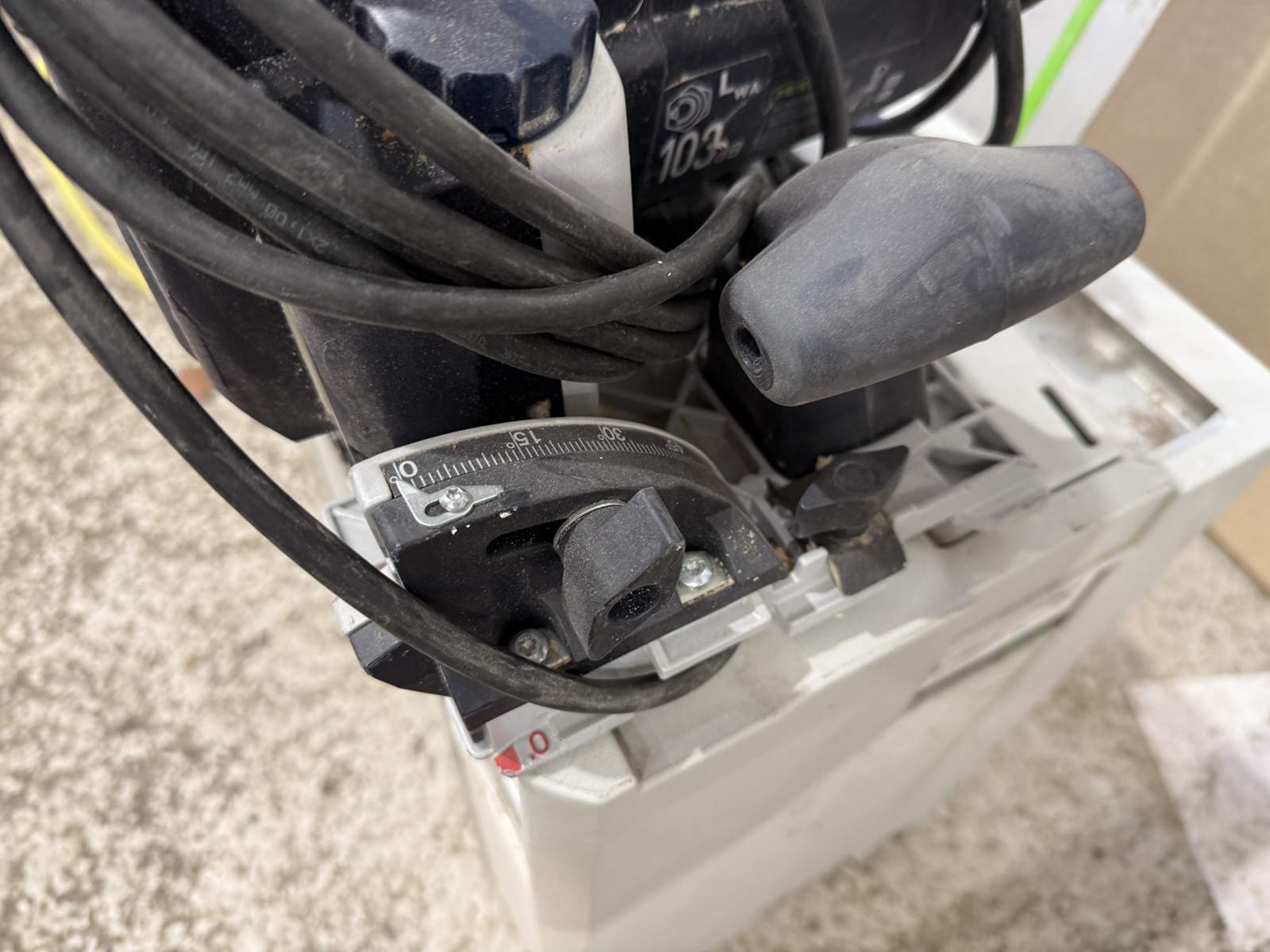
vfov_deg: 56.8
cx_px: 635
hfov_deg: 71.6
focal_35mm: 24
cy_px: 476
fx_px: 881
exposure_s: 1/64
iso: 200
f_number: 1.78
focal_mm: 6.76
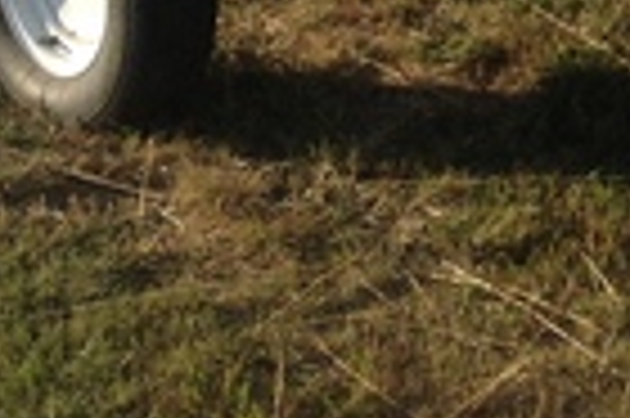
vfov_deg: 9.1
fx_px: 2465
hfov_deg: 14.1
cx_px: 792
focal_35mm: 141
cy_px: -445
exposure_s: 1/1120
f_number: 2.4
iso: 50
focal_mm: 4.28
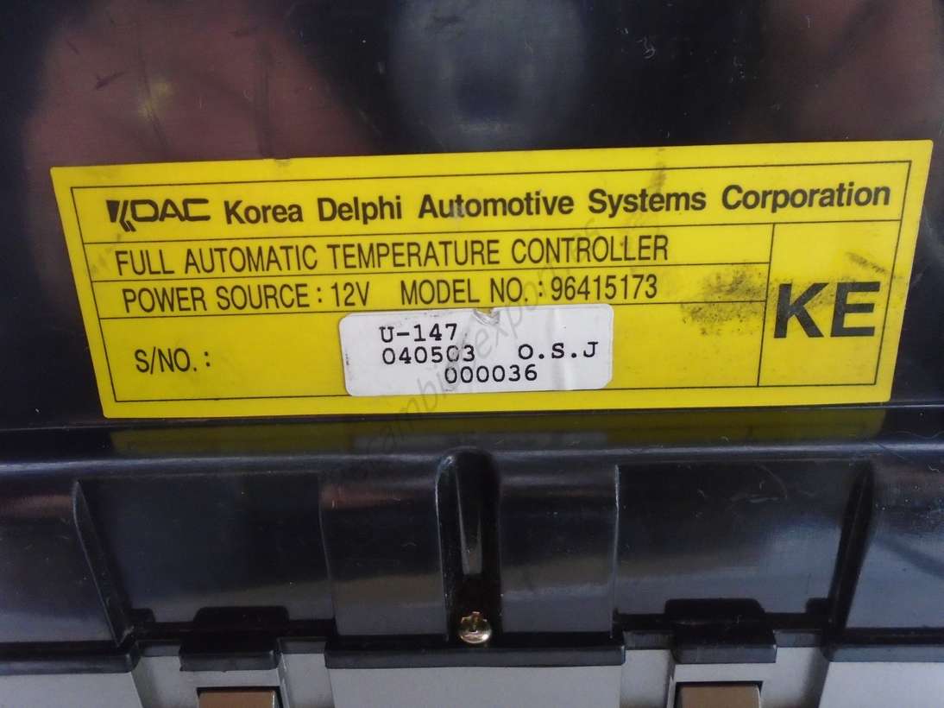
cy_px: 354
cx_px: 472
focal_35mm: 26
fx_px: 709
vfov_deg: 53.0
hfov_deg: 67.3
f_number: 3.2
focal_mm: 4.6
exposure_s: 1/30
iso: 400
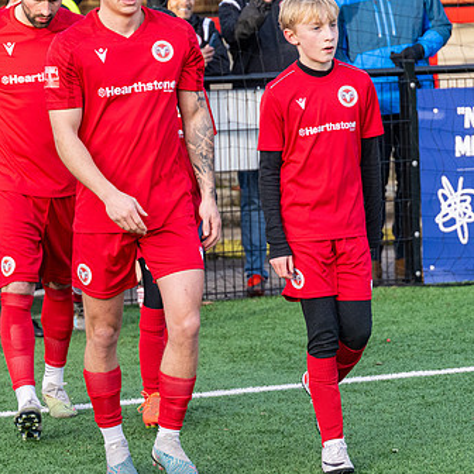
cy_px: 275
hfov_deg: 8.8
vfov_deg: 8.8
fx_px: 3083
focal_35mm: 199
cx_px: 326
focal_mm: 98
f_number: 4
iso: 800
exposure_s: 1/2000
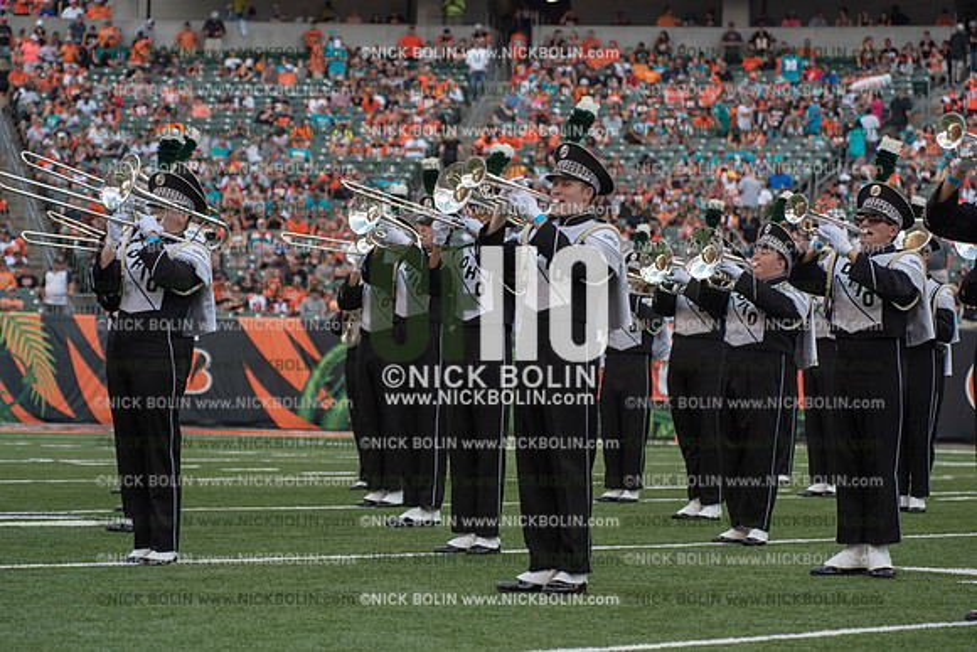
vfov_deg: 9.8
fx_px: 3800
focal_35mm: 140
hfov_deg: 14.7
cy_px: 326
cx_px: 488
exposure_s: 1/1250
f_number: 5.6
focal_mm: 140
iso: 400
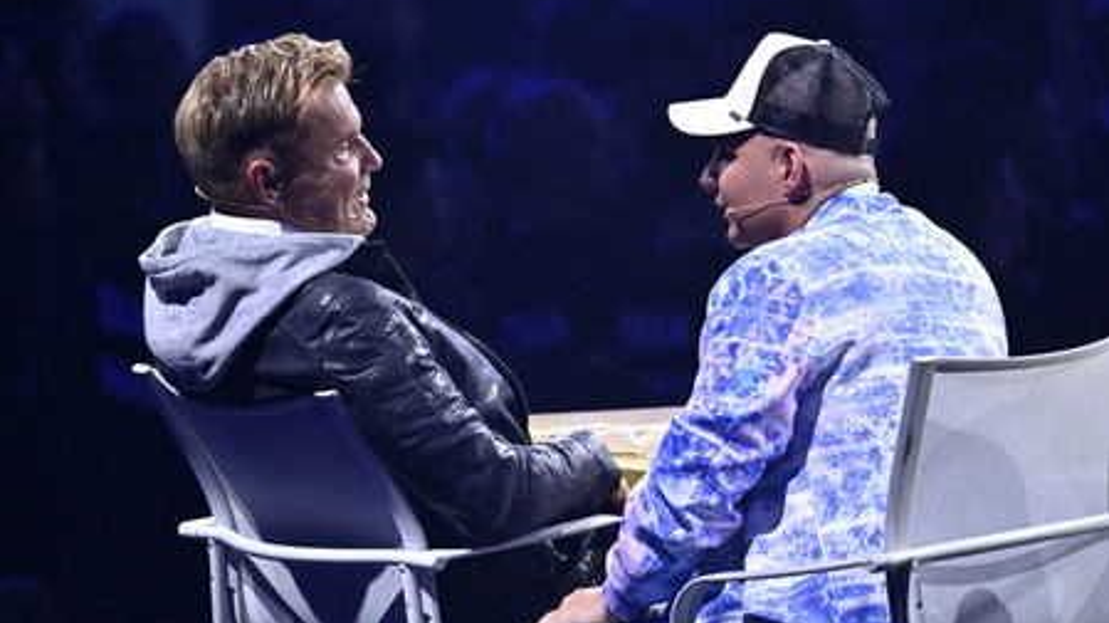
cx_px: 554
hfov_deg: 5.1
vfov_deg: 2.9
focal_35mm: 421
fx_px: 12373
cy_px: 331
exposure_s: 1/640
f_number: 5
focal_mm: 400
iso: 5000
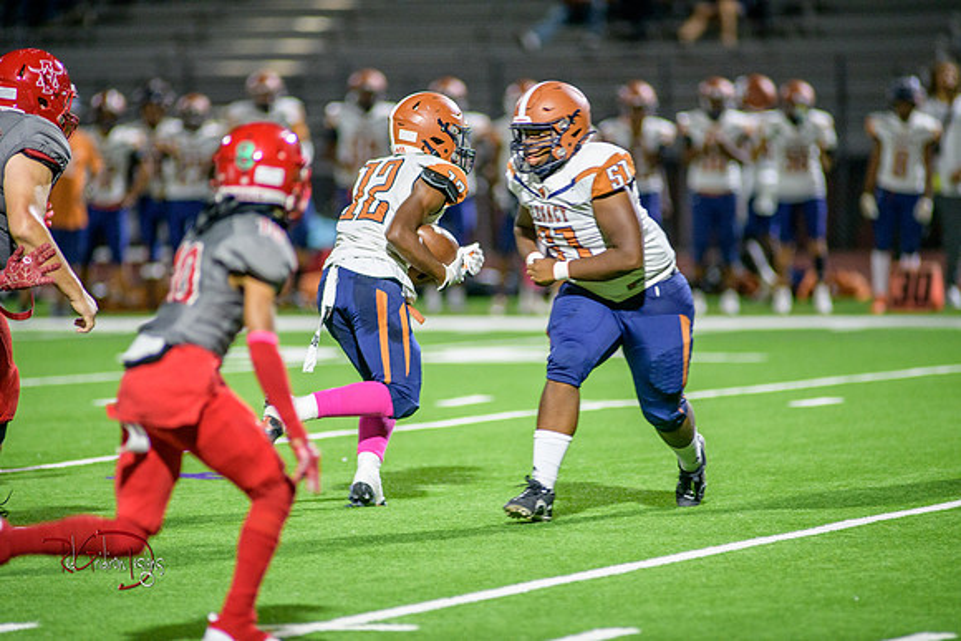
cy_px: 320
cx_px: 480
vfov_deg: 4.6
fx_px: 8010
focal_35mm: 300
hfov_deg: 6.9
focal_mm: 300
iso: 2000
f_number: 2.8
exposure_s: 1/500
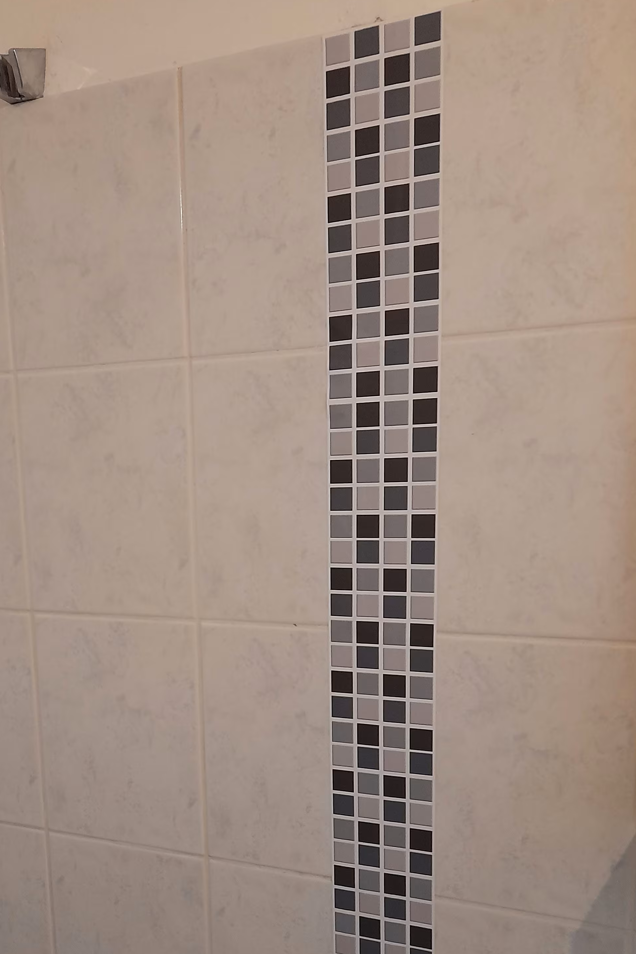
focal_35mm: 36
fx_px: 954
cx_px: 196
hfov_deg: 36.4
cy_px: 642
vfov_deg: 52.1
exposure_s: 1/60
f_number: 2
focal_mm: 4.6
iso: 400
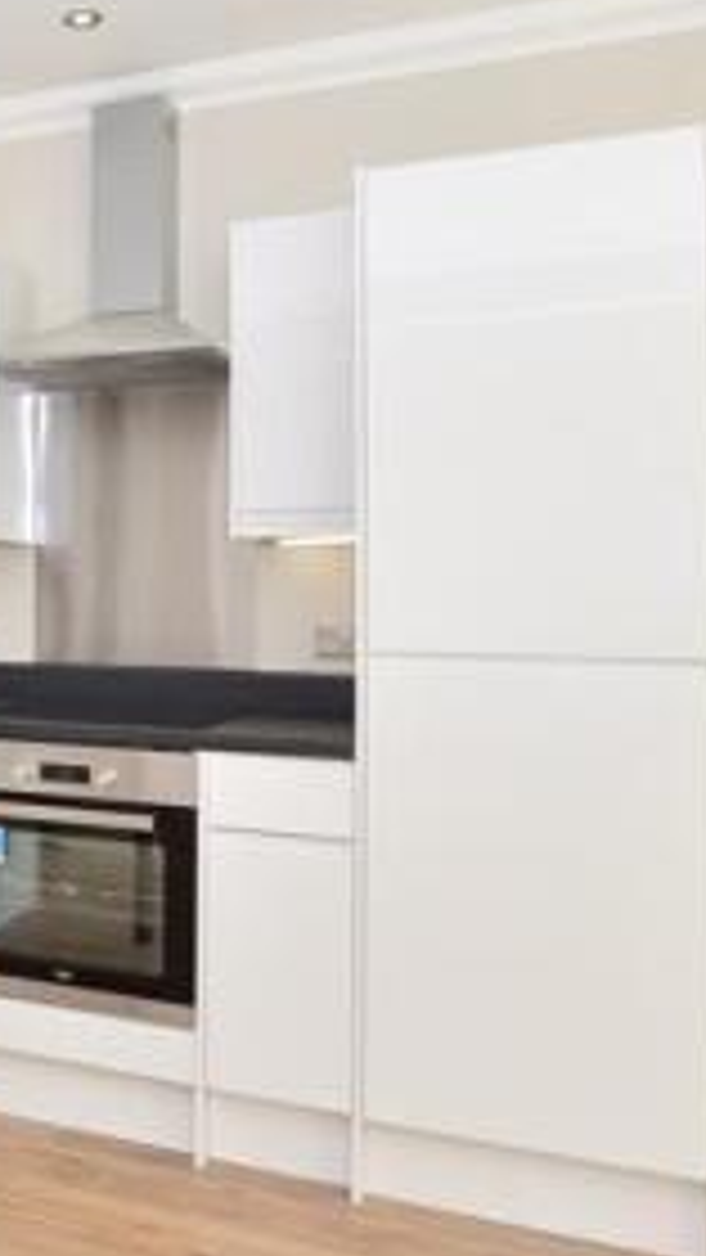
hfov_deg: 27.6
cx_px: -171
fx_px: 1231
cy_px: 551
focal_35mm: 37
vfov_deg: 53.9
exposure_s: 1/200
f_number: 10
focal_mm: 10
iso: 400
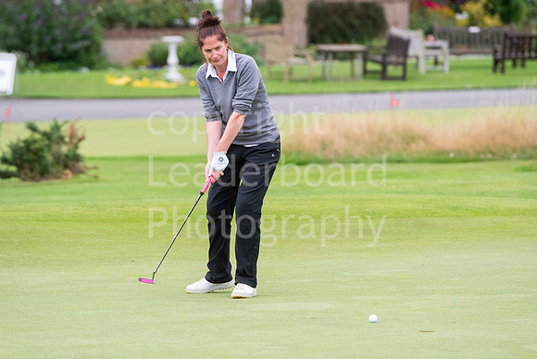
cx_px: 268
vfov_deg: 5.1
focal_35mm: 270
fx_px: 4028
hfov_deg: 7.6
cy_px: 180
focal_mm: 180
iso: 1600
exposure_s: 1/1000
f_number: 4
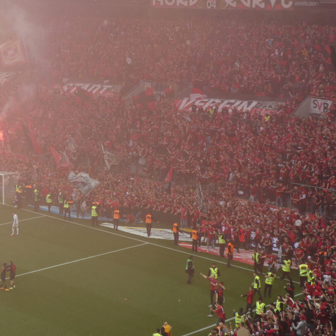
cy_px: 129
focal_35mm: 87
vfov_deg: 19.9
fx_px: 955
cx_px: 20
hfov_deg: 19.5
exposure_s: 1/80
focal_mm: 9
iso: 100
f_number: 4.1
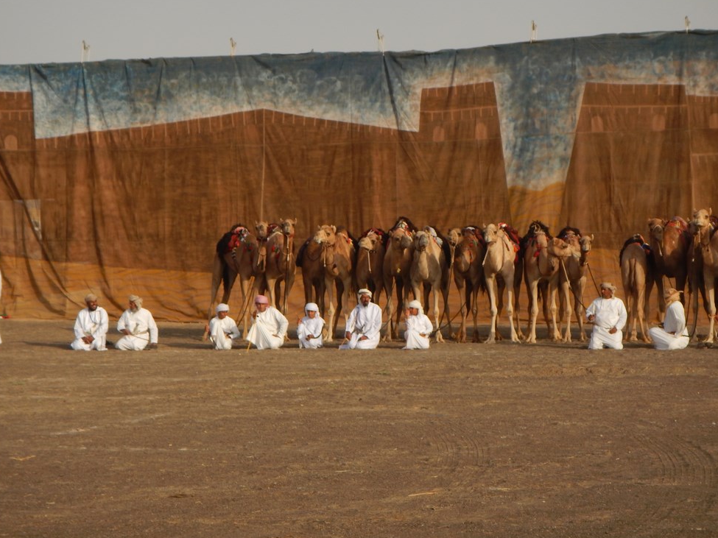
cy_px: 261
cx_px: 343
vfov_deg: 14.1
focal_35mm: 105
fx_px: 2178
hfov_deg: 18.7
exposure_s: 1/800
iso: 125
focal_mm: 18
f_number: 4.6
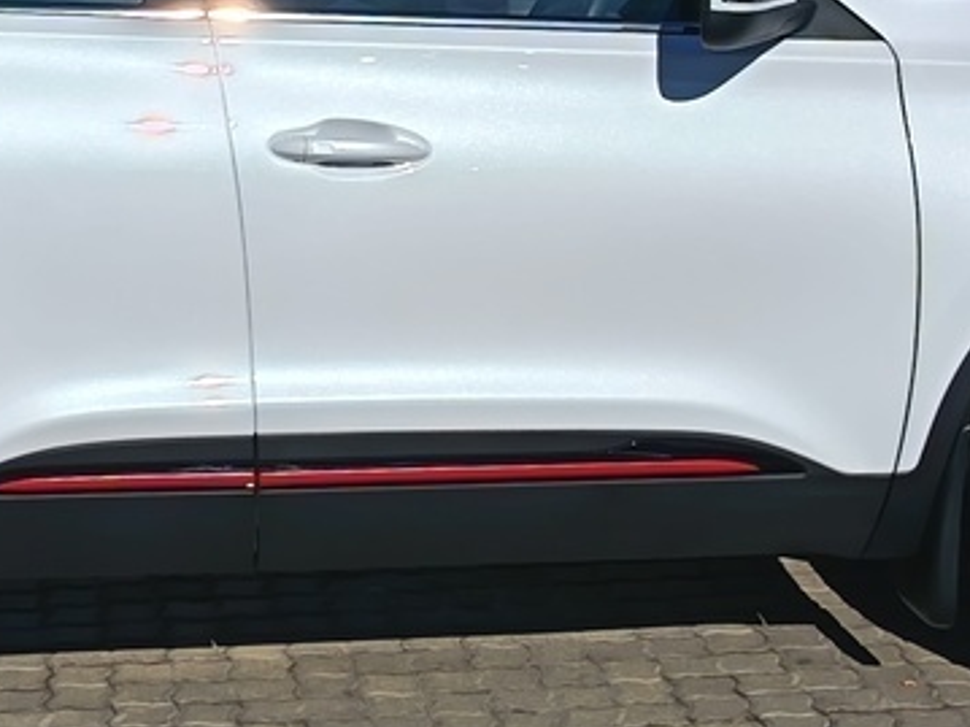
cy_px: 22
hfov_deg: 20.2
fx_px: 2717
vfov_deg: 15.0
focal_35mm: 97
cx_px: 305
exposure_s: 1/2336
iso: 102
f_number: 1.75
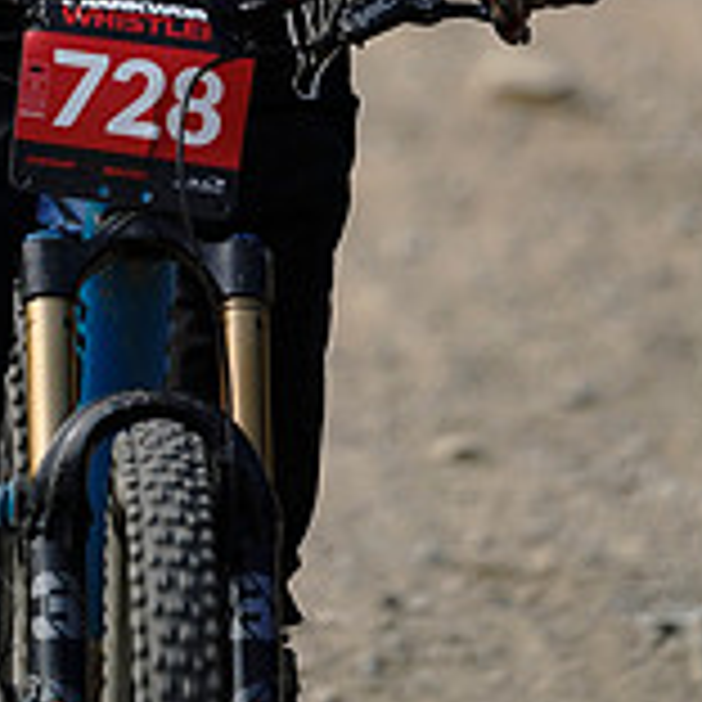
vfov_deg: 1.2
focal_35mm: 1470
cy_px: -225
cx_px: 108
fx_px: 33727
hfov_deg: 1.2
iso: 500
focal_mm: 600
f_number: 4
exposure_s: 1/2000
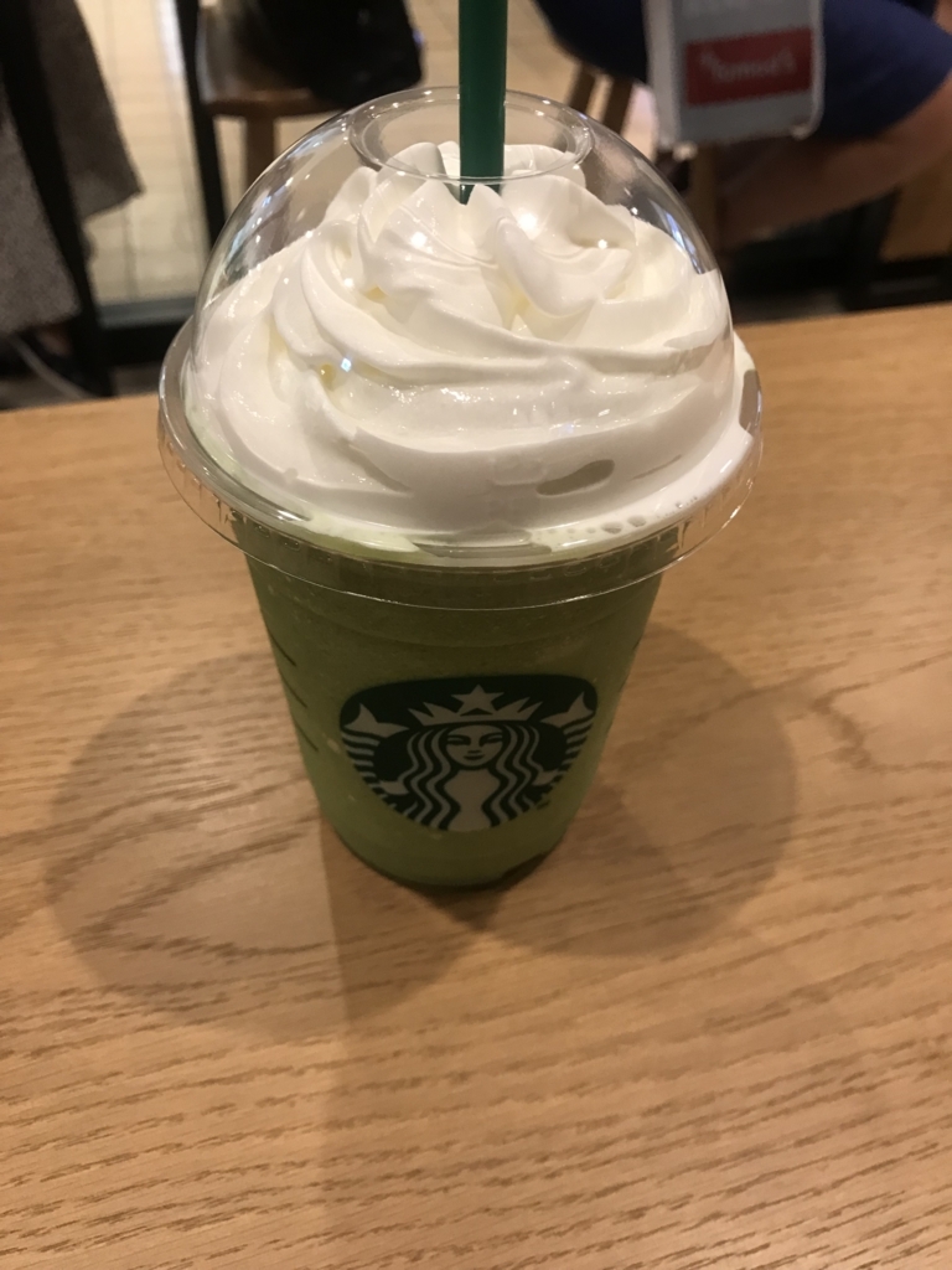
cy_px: 635
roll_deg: -0.6
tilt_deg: -44.7
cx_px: 476
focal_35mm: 28
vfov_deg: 63.4
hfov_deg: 49.7
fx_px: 1027
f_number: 1.8
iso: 40
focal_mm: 3.99
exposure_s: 1/17
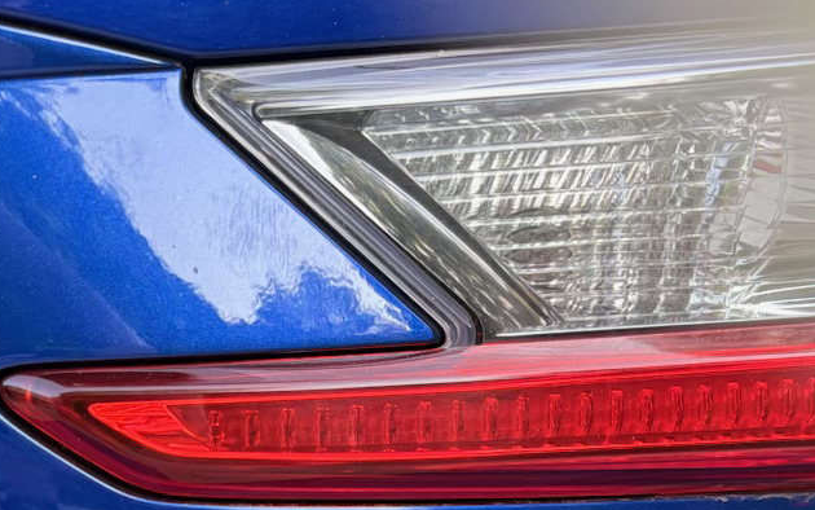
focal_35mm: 70
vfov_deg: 17.1
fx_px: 1555
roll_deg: -2.2
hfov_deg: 29.2
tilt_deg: -13.4
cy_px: 731
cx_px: 291
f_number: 1.6
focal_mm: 5.96
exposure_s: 1/119
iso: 125
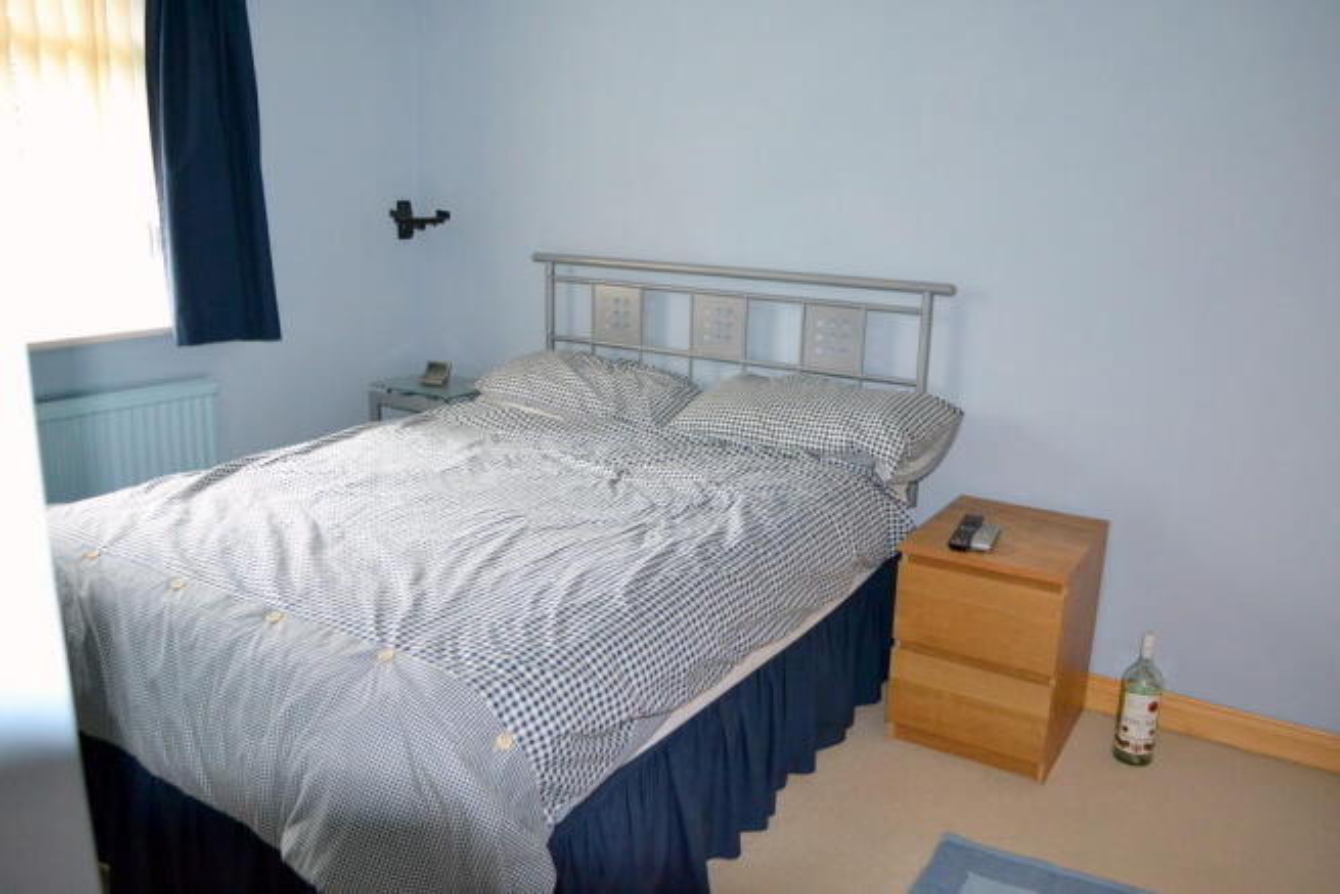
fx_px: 1005
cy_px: 447
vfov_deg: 48.0
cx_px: 670
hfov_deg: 67.4
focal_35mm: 27
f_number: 3.5
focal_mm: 18
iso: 1800
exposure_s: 1/60
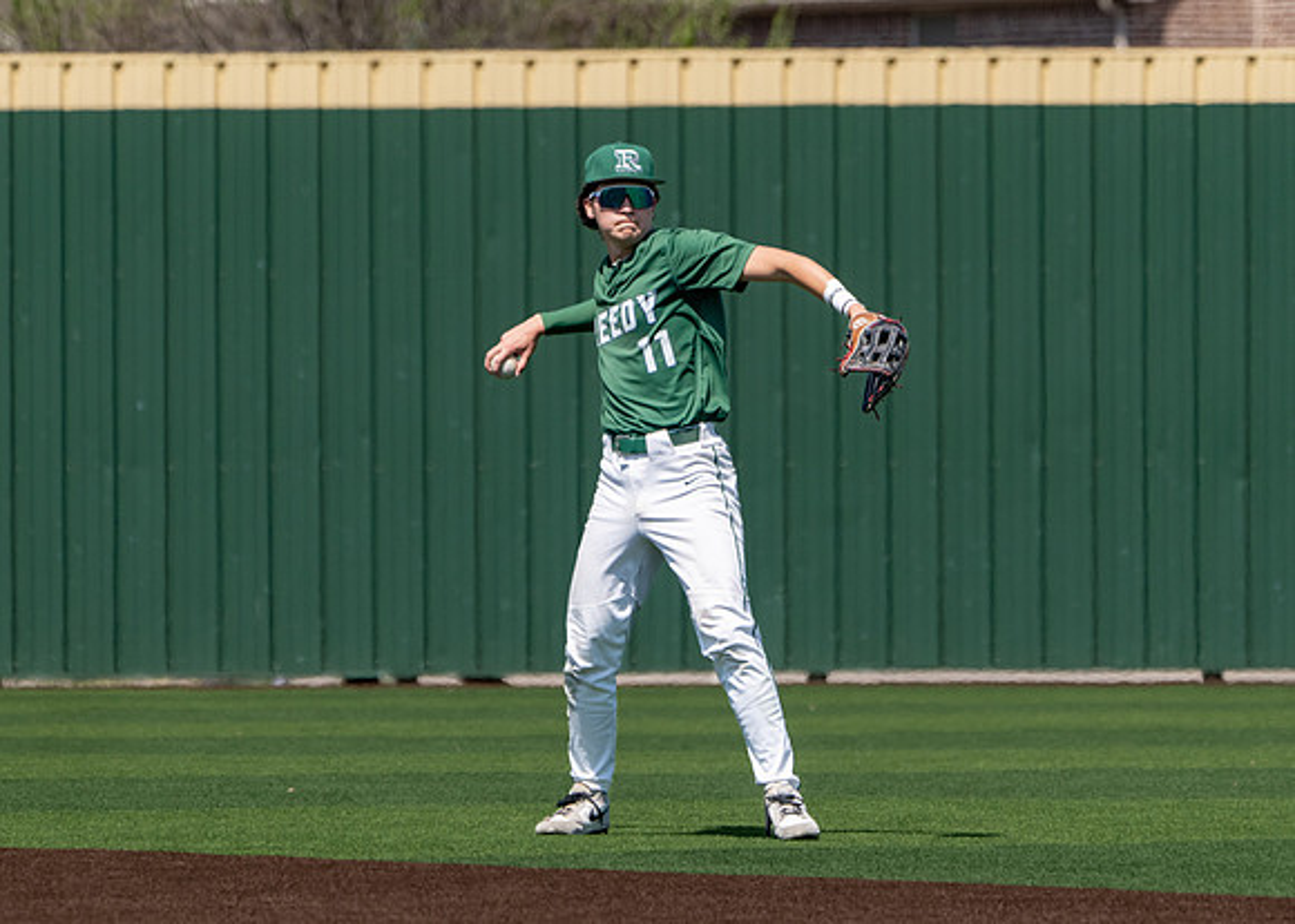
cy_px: 446
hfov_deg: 4.0
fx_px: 18353
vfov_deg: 2.9
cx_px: 613
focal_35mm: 499
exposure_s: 1/2000
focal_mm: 354
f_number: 8
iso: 640
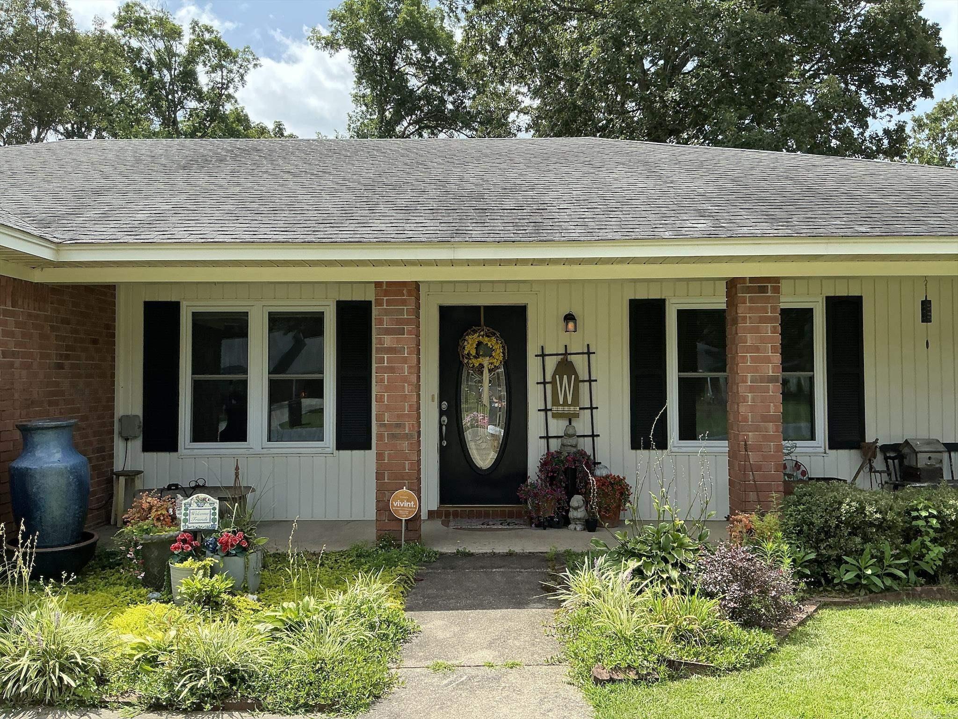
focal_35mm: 28
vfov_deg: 49.7
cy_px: 360
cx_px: 479
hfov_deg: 63.4
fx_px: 775
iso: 25
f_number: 1.8
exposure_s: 1/1221
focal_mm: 3
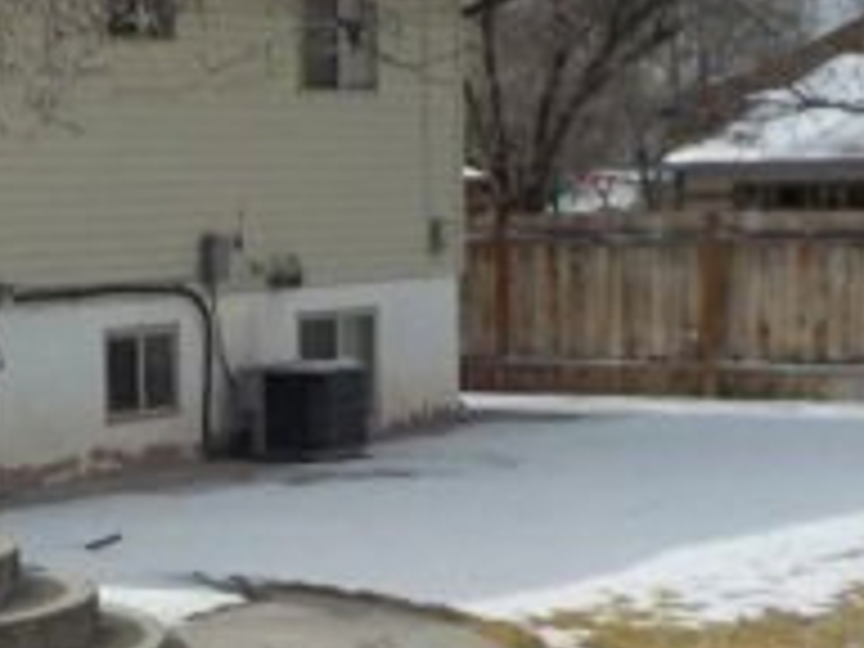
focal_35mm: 100
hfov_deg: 18.8
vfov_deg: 14.7
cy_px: 536
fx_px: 2496
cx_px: -94
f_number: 6.6
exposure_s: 1/640
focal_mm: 4.1
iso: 125
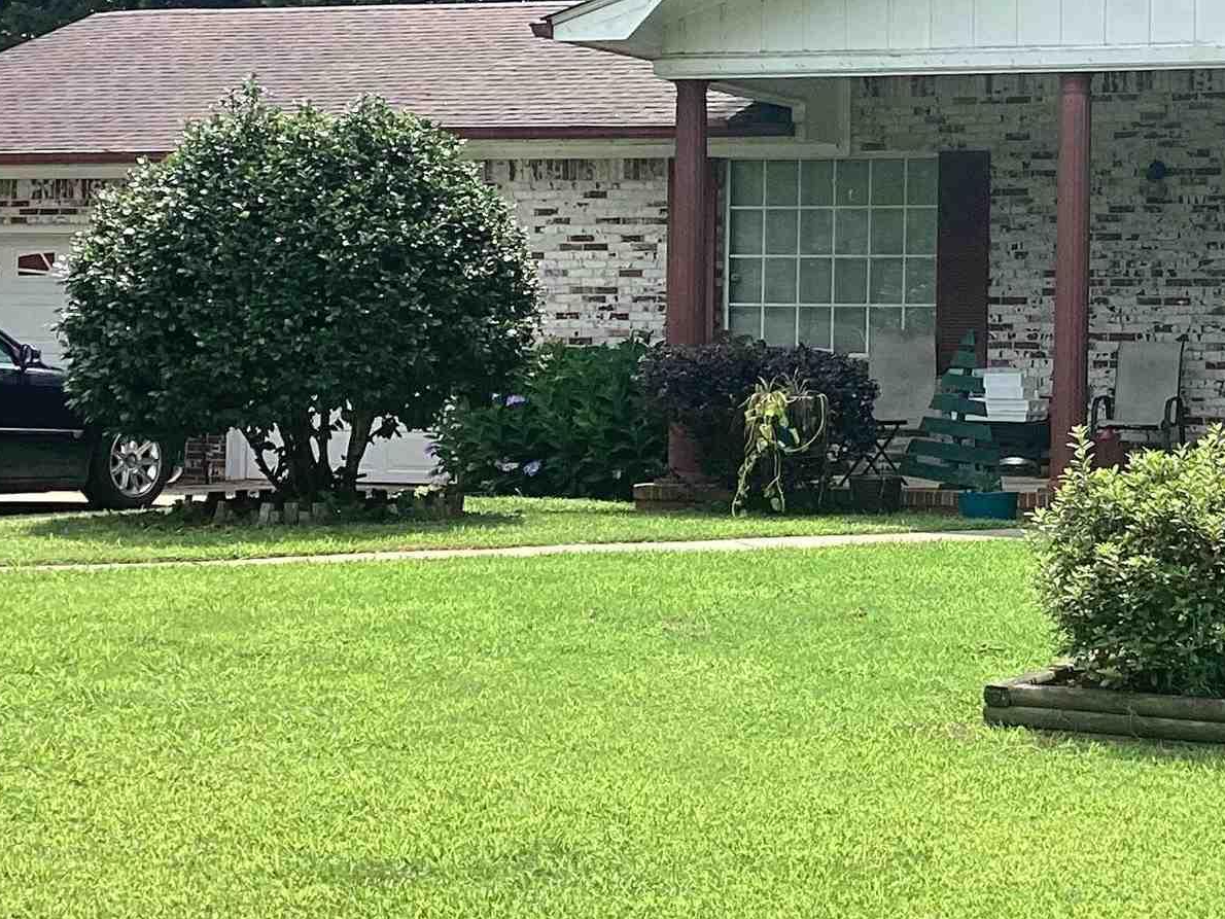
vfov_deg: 18.4
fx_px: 2832
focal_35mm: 80
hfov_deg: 23.1
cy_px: 377
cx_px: 1321
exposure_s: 1/679
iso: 25
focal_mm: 3.3
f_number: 2.4
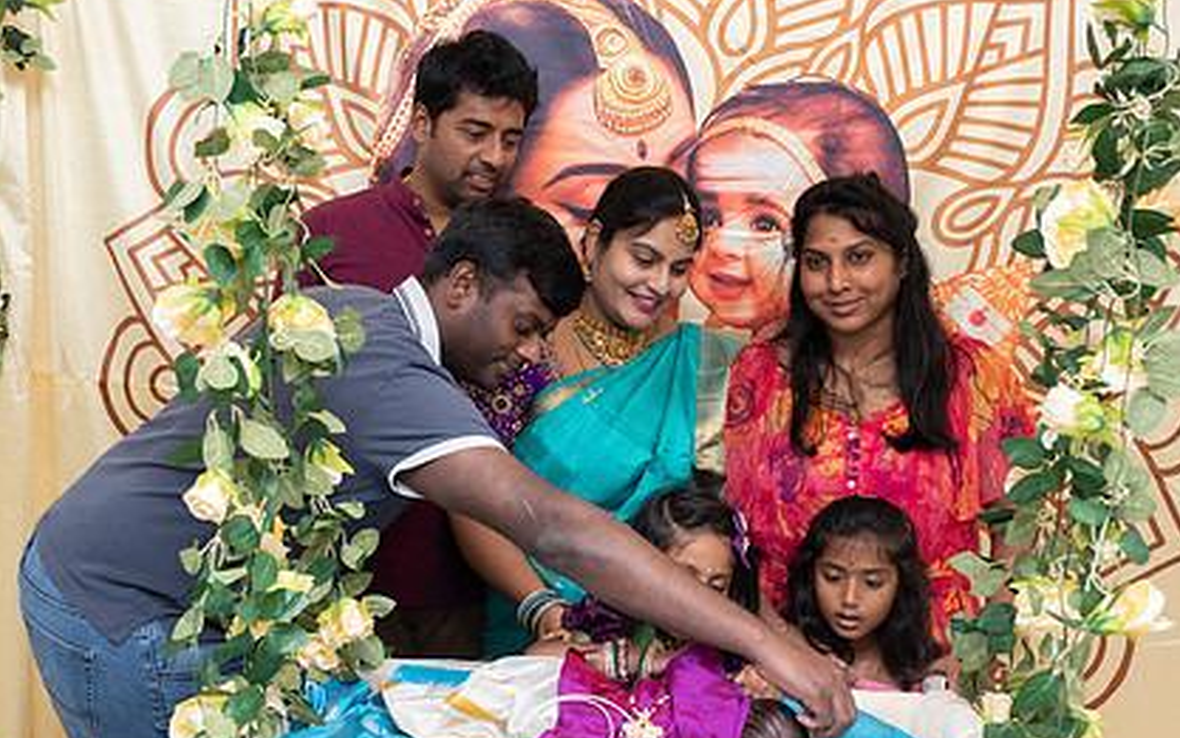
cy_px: 459
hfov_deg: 43.3
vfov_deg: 27.9
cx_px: 475
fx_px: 1480
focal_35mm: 46
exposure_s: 1/200
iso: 500
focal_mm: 30
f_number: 4
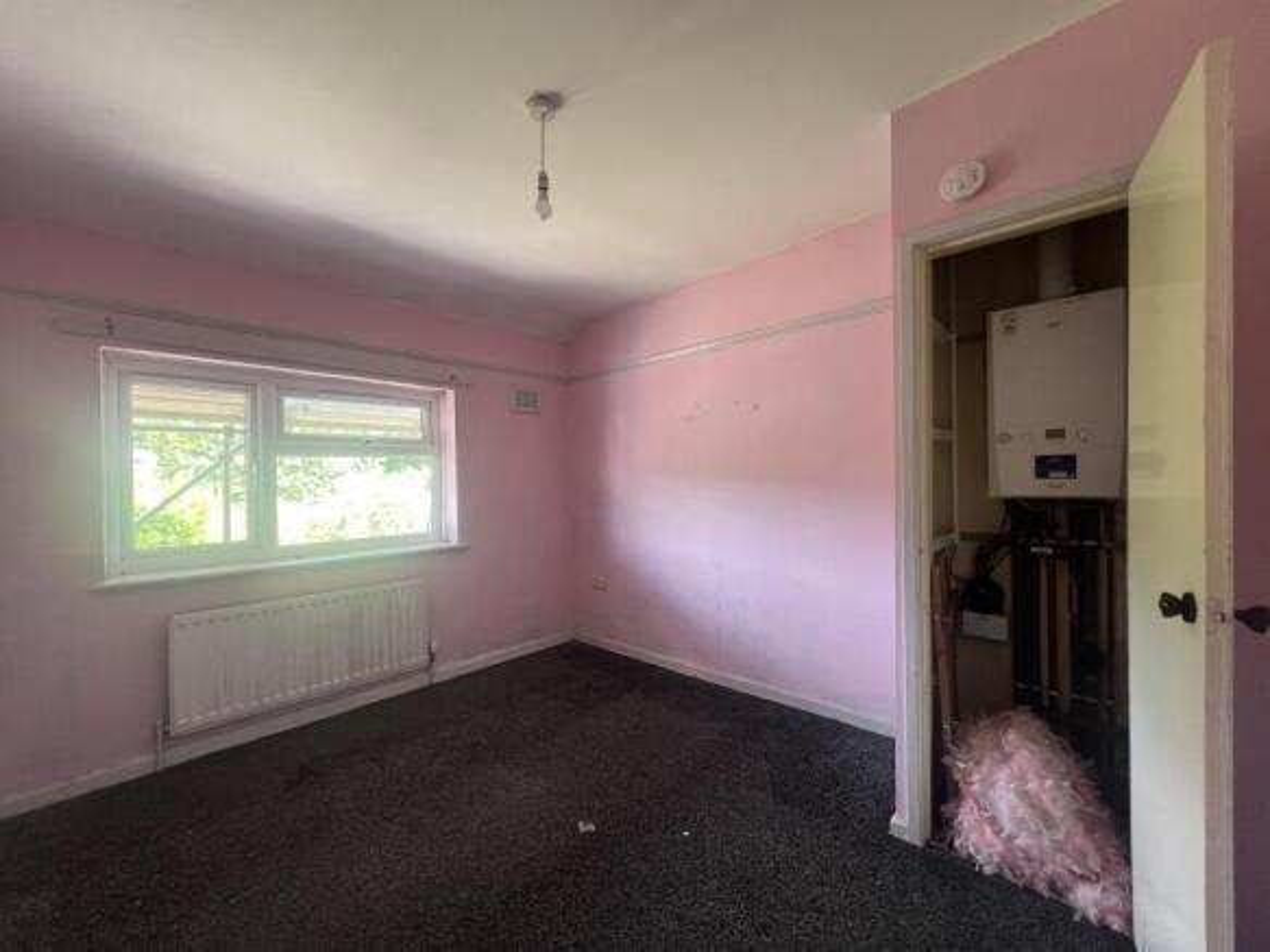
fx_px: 477
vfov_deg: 89.9
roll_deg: +1.1
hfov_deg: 106.2
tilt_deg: -0.6
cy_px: 476
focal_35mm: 13
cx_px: 635
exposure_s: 1/99
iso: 200
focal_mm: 1.57
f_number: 1.8
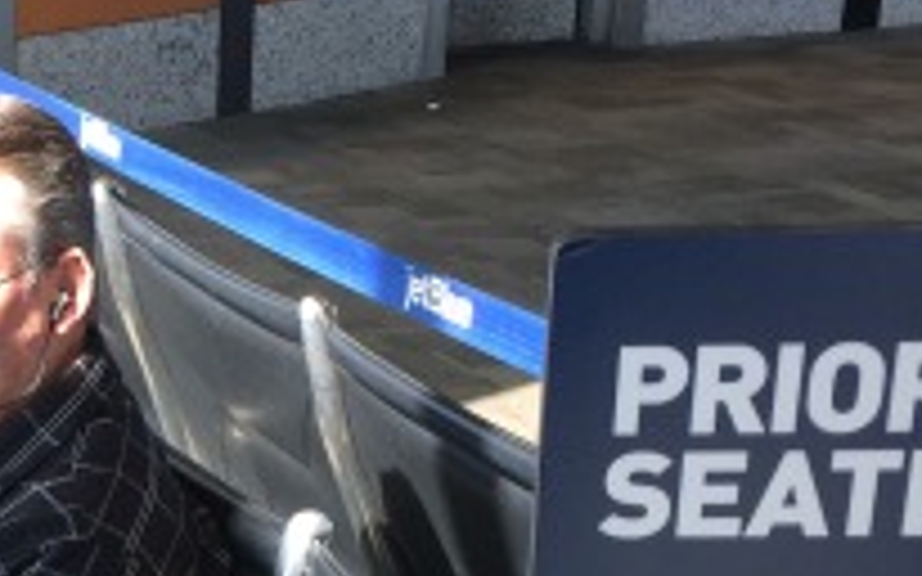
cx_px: -13
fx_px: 2412
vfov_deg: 13.3
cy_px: 652
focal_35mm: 96
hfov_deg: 20.9
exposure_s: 1/60
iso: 40
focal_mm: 4.15
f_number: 2.2
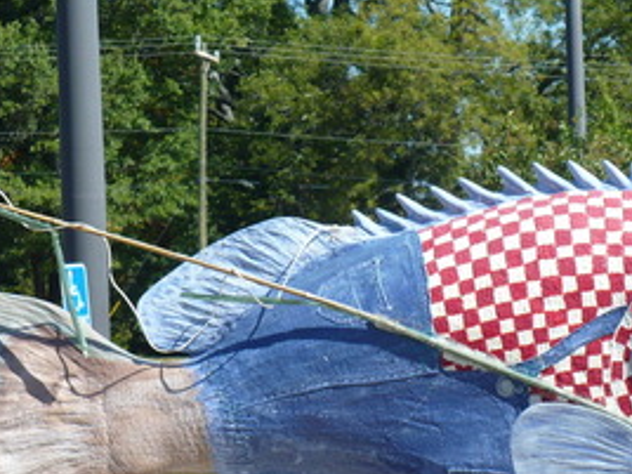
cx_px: 469
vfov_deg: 9.0
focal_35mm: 164
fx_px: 2994
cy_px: 338
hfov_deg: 12.0
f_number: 3.4
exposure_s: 1/800
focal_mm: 14.5
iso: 100
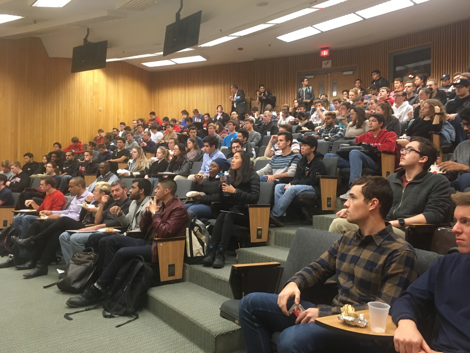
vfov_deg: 48.2
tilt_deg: -1.3
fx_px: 394
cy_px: 176
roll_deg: -0.3
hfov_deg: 61.7
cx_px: 235
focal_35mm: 29
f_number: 2.2
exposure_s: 1/30
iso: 125
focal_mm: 4.15
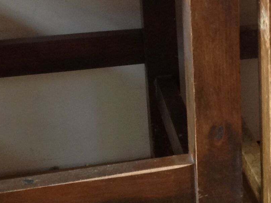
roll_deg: -2.3
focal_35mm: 112
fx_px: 876
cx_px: 354
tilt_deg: -20.4
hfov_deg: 16.6
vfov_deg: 13.2
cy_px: 62
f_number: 2.4
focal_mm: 4.28
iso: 125
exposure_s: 1/15
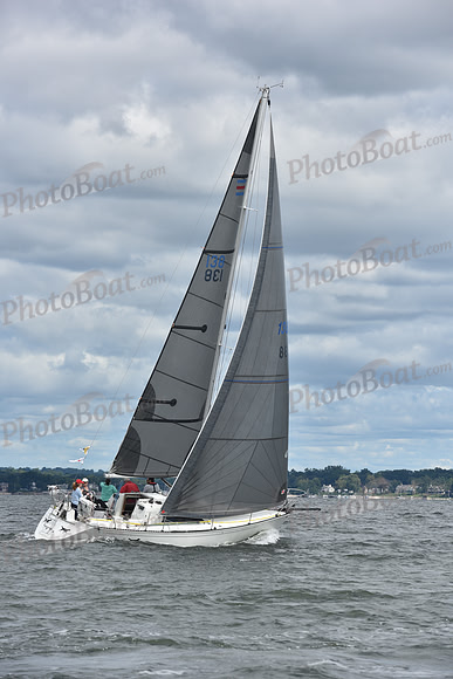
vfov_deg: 12.1
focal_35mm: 170
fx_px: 3207
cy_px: 340
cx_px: 226
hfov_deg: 8.1
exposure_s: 1/800
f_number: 10
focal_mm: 170
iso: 250
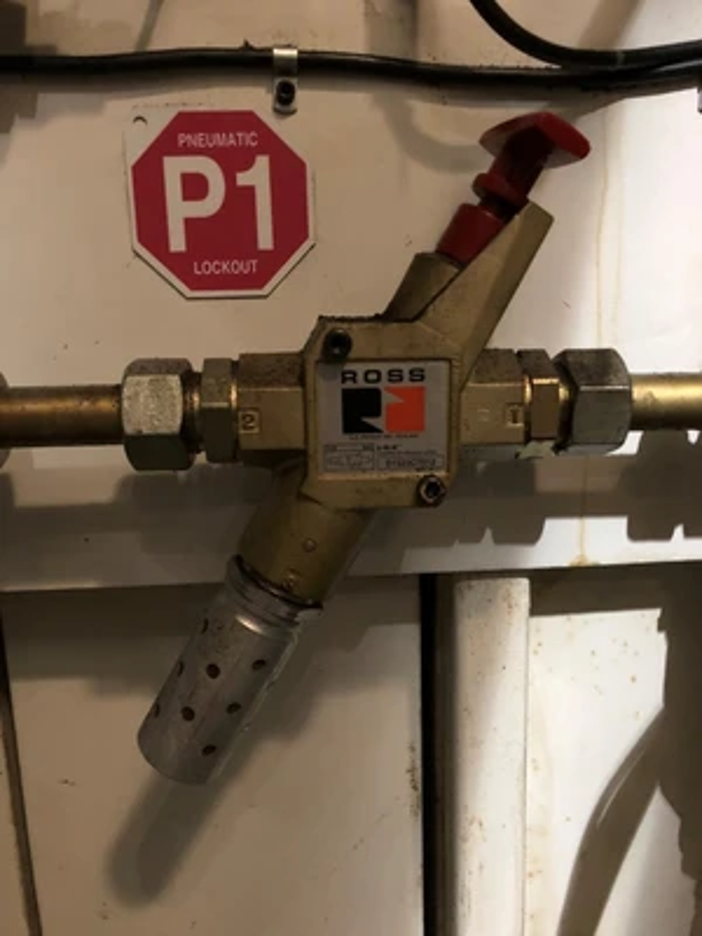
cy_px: 468
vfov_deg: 63.4
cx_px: 351
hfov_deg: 49.7
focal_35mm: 28
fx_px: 757
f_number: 1.8
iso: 125
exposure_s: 1/4
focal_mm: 3.99
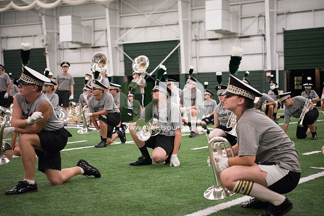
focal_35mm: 70
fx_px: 630
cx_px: 162
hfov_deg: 28.8
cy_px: 108
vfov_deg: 19.5
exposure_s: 1/320
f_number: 3.2
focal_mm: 70
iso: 3200
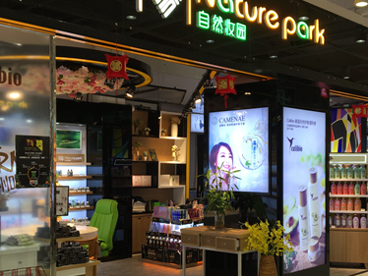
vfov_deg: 29.6
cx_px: 207
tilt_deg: -0.1
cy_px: 173
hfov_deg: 38.8
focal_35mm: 49
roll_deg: +0.3
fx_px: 521
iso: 32
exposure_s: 1/50
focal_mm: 4.15
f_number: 2.2
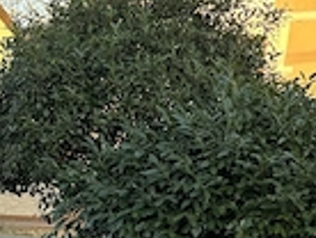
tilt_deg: -13.8
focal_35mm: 113
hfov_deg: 15.5
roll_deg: -1.0
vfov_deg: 12.1
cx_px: -213
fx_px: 1033
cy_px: 433
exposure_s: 1/198
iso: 40
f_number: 1.6
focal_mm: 5.96
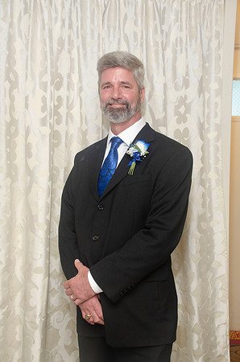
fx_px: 482
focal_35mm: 48
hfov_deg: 27.9
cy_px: 181
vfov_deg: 41.2
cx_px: 120
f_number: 5.6
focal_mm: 32
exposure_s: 1/30
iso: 400
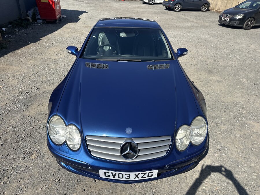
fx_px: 180
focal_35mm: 24
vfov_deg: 56.8
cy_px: 98
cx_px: 130
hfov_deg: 71.6
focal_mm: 6.86
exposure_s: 1/3356
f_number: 1.78
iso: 80
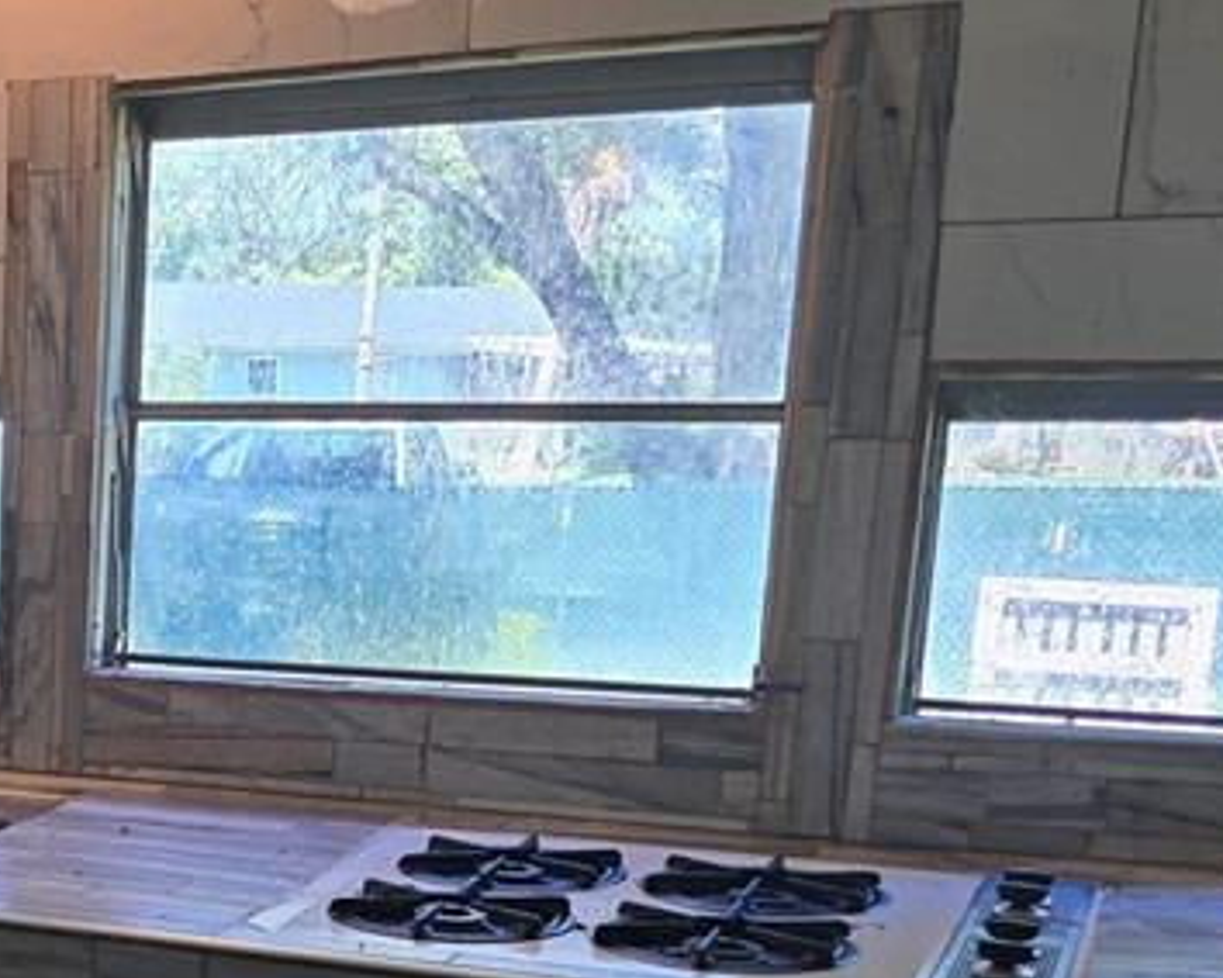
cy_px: 881
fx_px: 2352
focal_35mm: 65
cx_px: -332
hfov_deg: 25.4
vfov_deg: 22.9
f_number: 1.7
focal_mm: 6.3
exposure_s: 1/120
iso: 40
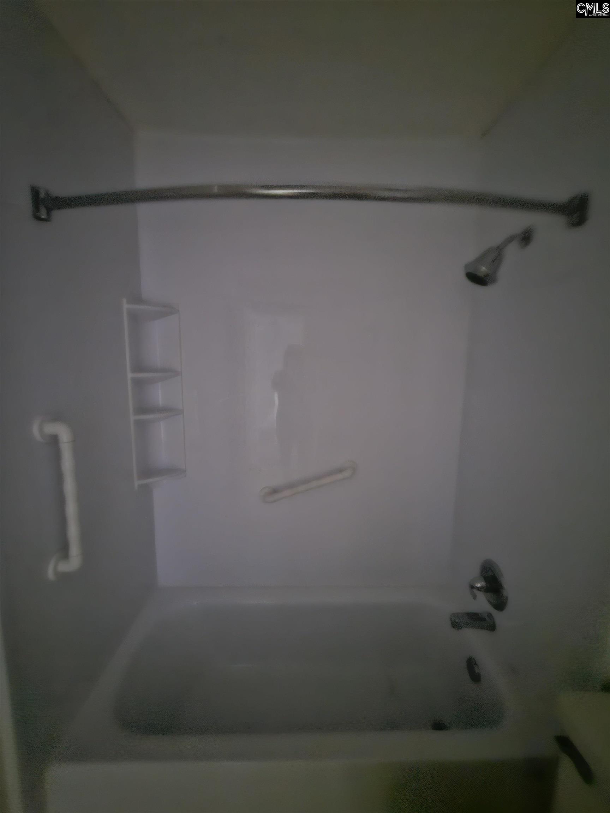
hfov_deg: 89.9
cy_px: 406
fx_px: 305
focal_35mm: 13
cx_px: 305
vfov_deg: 106.2
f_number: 2.2
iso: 1600
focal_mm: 2.2
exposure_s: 1/7
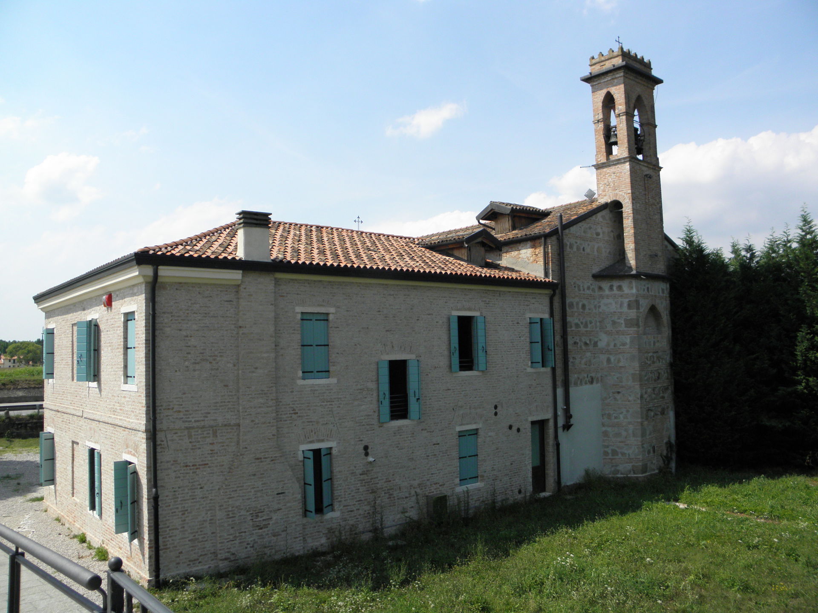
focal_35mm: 28
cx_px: 409
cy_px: 306
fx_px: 662
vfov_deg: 49.7
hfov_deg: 63.4
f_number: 7
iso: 125
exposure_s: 1/320
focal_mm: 5
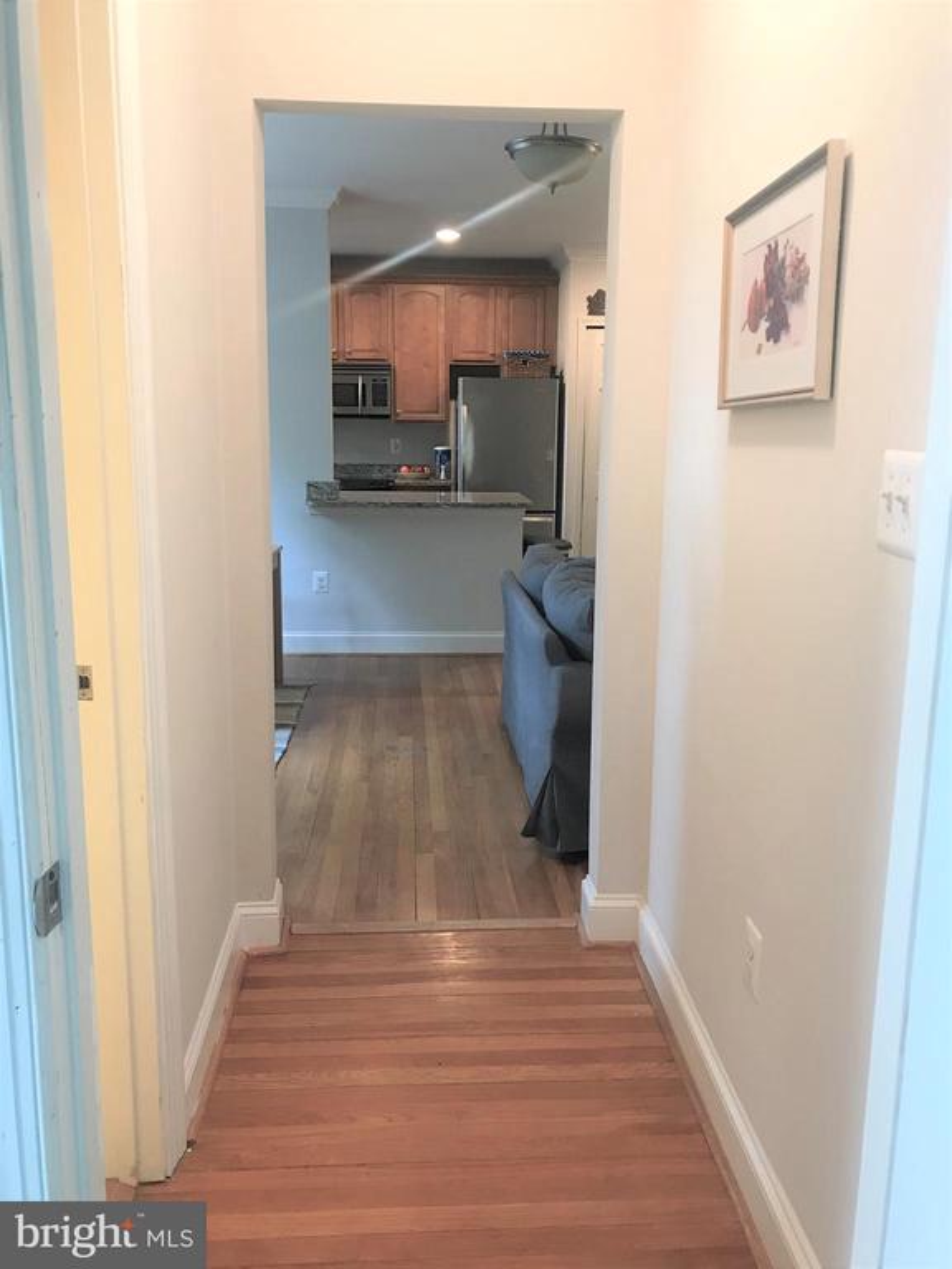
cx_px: 476
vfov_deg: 63.4
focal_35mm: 28
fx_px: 1027
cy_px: 634
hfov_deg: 49.7
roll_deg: +0.2
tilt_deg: -11.0
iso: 50
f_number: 1.8
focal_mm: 3.99
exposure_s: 1/15
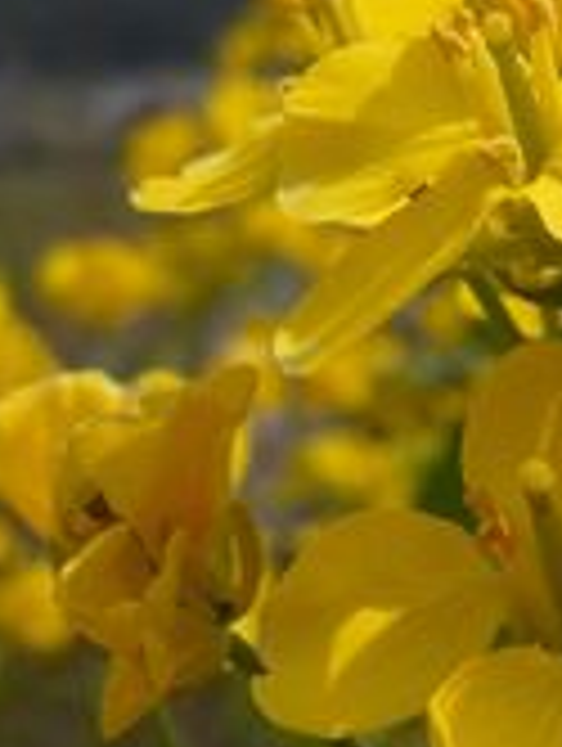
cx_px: 715
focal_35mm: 106
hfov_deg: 13.5
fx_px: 2289
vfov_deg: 18.4
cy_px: 187
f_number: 8
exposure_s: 1/320
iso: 100
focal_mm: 5.9
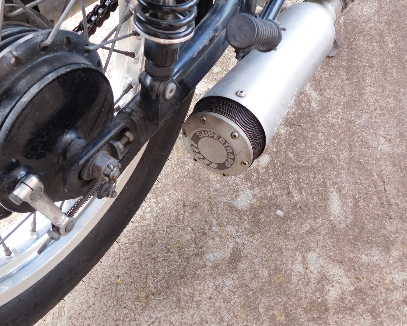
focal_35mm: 53
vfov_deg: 28.6
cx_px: 200
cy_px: 166
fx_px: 638
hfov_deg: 35.4
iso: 125
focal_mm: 8.9
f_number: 4.1
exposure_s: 1/50
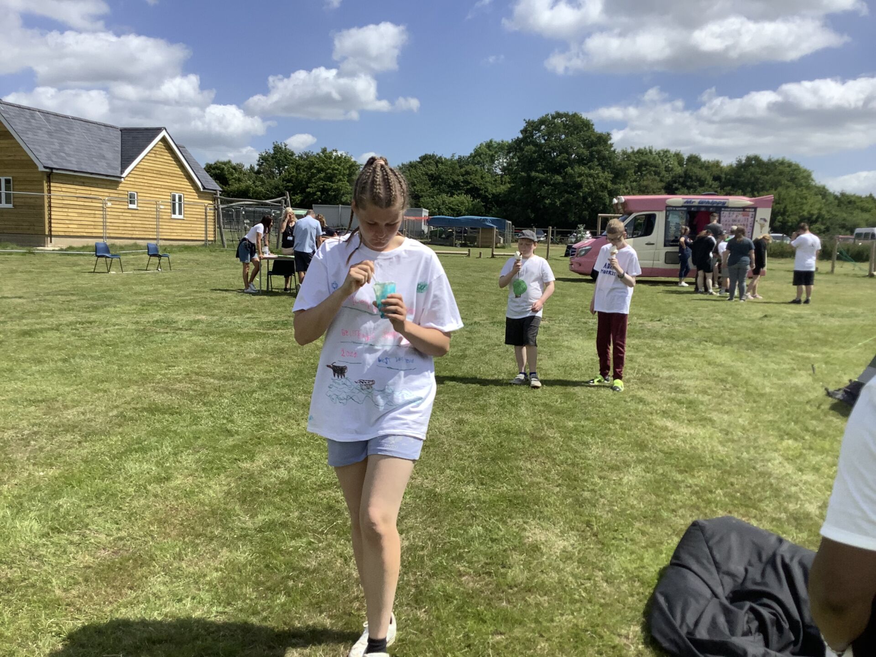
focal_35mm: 31
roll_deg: -2.4
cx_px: 438
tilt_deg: -2.4
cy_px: 328
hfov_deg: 58.4
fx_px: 784
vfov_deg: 45.4
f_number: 2.4
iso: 25
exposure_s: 1/1698
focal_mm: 3.3
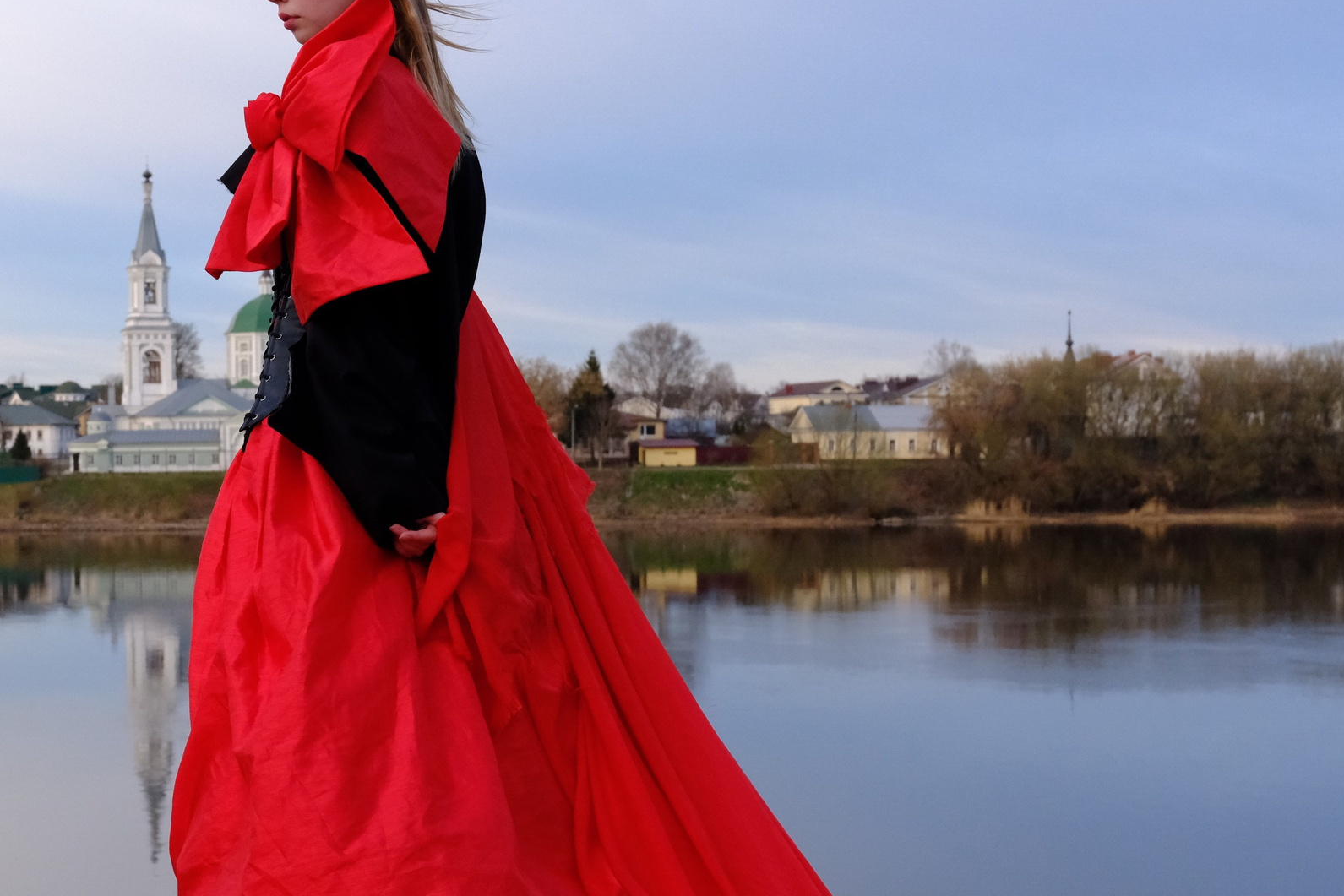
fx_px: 2763
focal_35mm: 74
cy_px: 482
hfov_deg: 26.9
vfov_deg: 18.4
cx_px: 311
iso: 2000
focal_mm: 30.5
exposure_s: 1/1400
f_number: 6.4
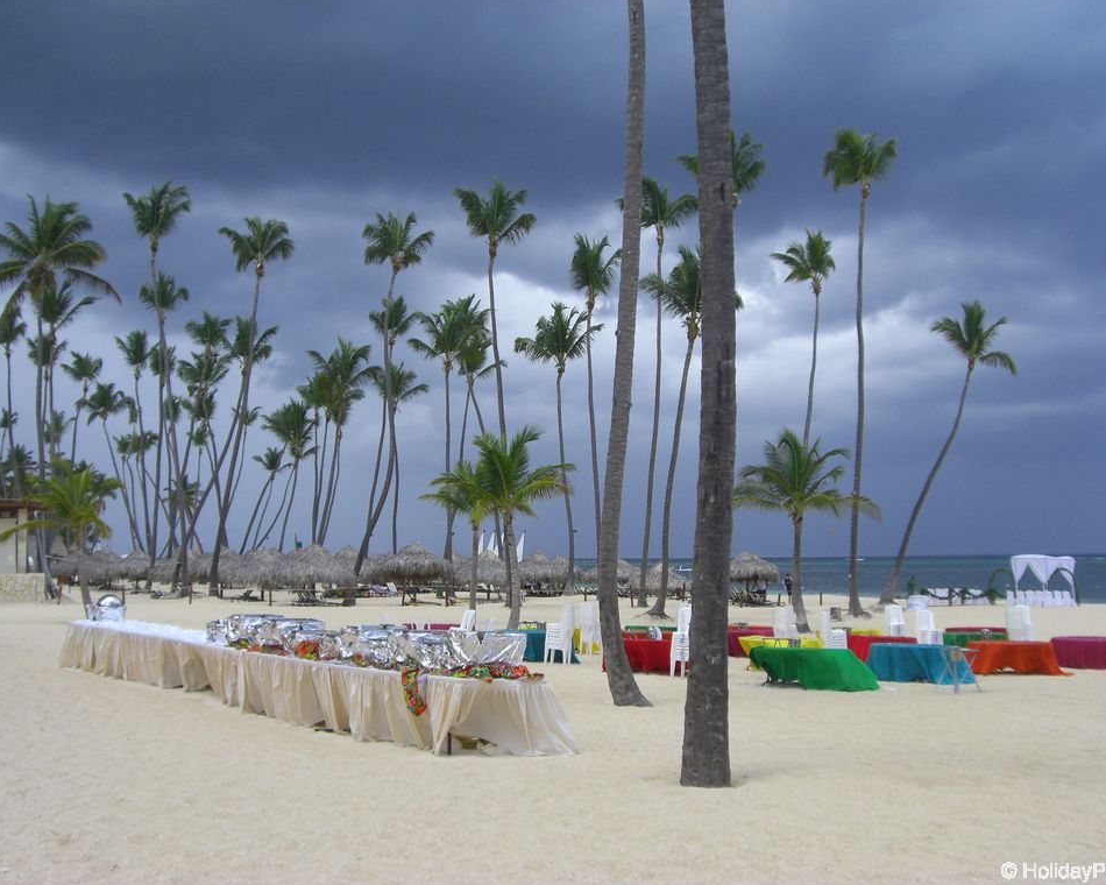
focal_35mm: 40
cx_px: 574
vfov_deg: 37.3
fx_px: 1309
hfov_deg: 45.8
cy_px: 442
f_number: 8
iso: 64
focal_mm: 6.2
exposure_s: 1/125
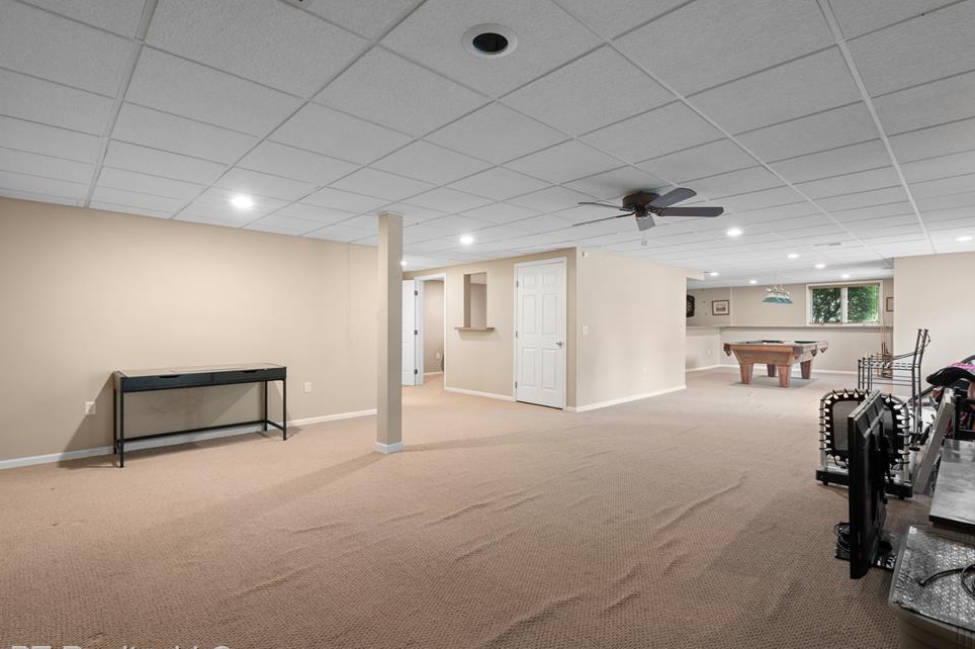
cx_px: 503
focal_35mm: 17
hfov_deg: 93.3
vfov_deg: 70.4
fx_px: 460
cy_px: 338
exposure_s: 2.5
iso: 200
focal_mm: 16
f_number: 9
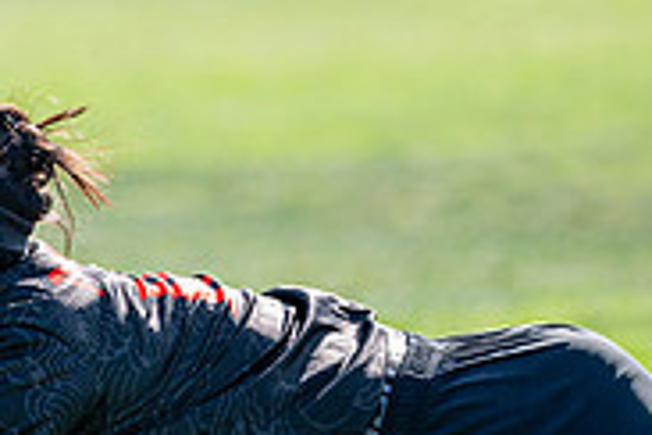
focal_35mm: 762
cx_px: -44
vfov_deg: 1.8
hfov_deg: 2.7
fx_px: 13800
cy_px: 503
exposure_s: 1/1600
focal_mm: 200
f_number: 3.2
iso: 160
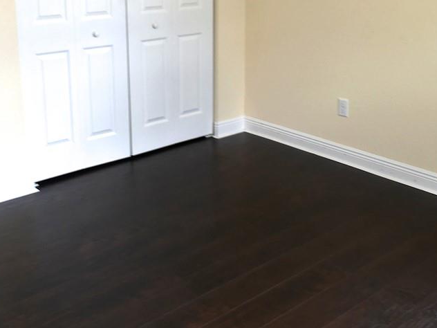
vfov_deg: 30.6
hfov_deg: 40.4
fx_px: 593
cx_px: 214
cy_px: 100
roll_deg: +0.0
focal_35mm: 47
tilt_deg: -16.3
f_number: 2.2
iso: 25
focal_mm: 4.15
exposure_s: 1/40
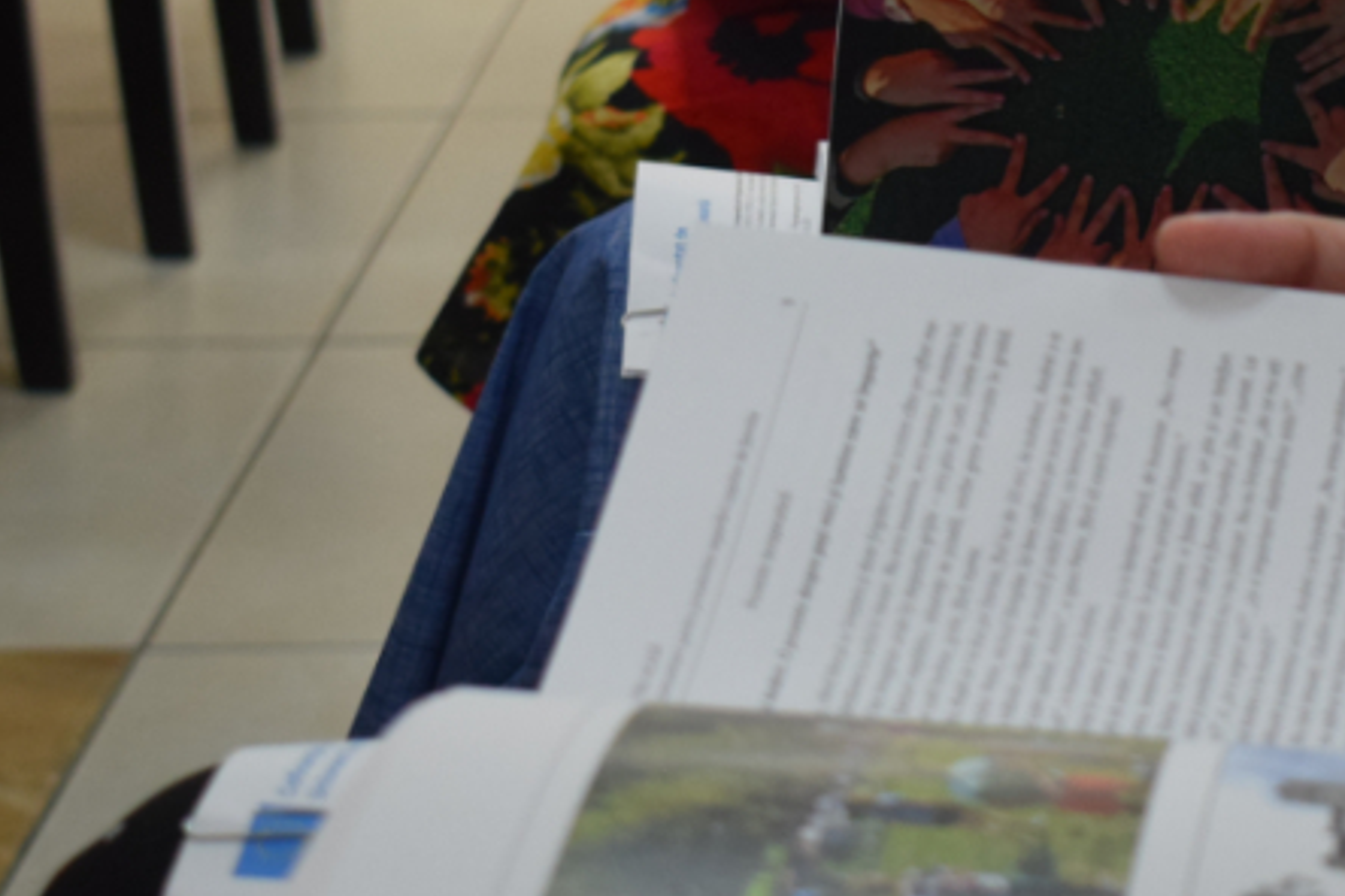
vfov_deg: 8.7
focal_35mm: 158
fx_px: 5903
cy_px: 61
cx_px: 1206
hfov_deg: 12.9
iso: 1100
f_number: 4.8
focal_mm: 40
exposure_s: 1/60
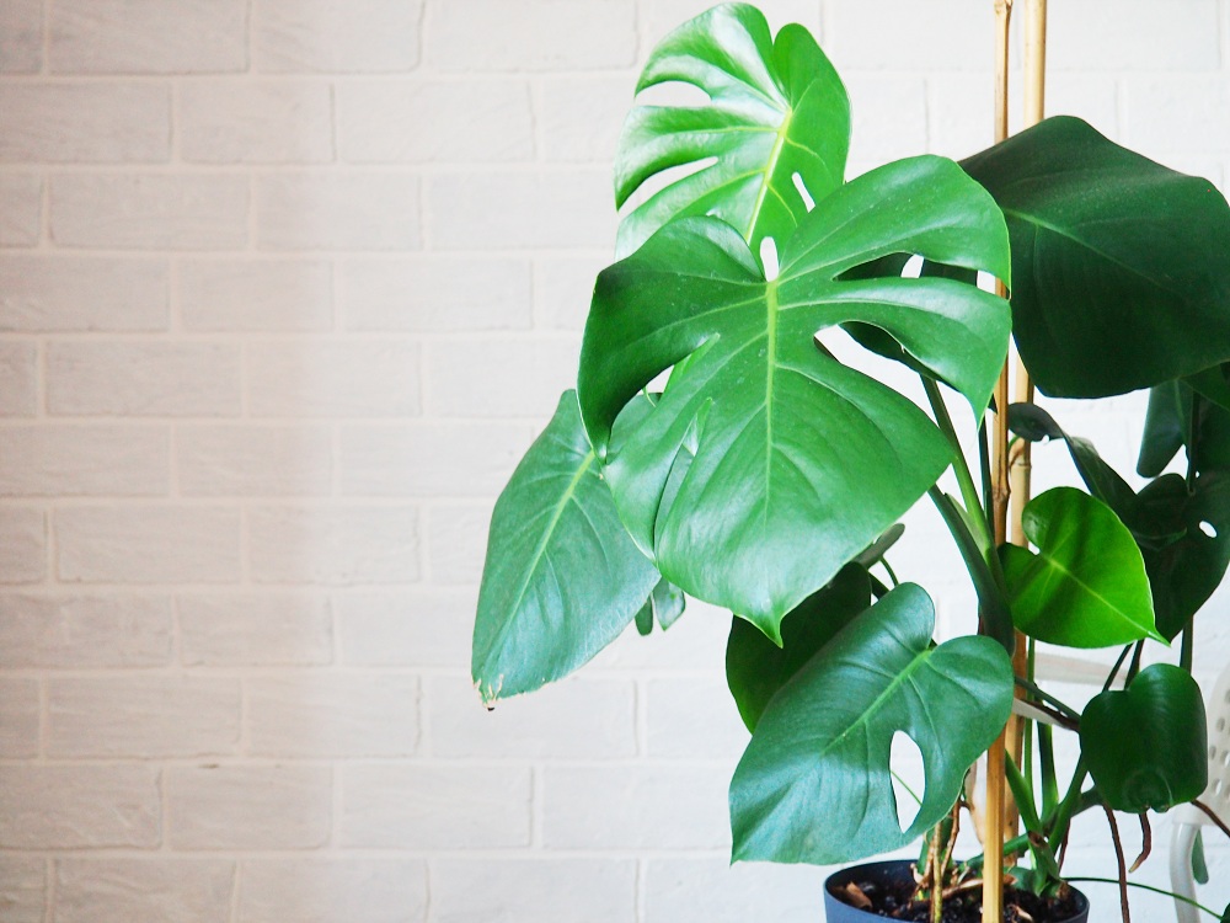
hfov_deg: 38.2
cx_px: 615
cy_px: 462
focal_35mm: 50
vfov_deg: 29.1
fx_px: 1777
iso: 640
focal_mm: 25
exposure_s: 1/40
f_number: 4.5
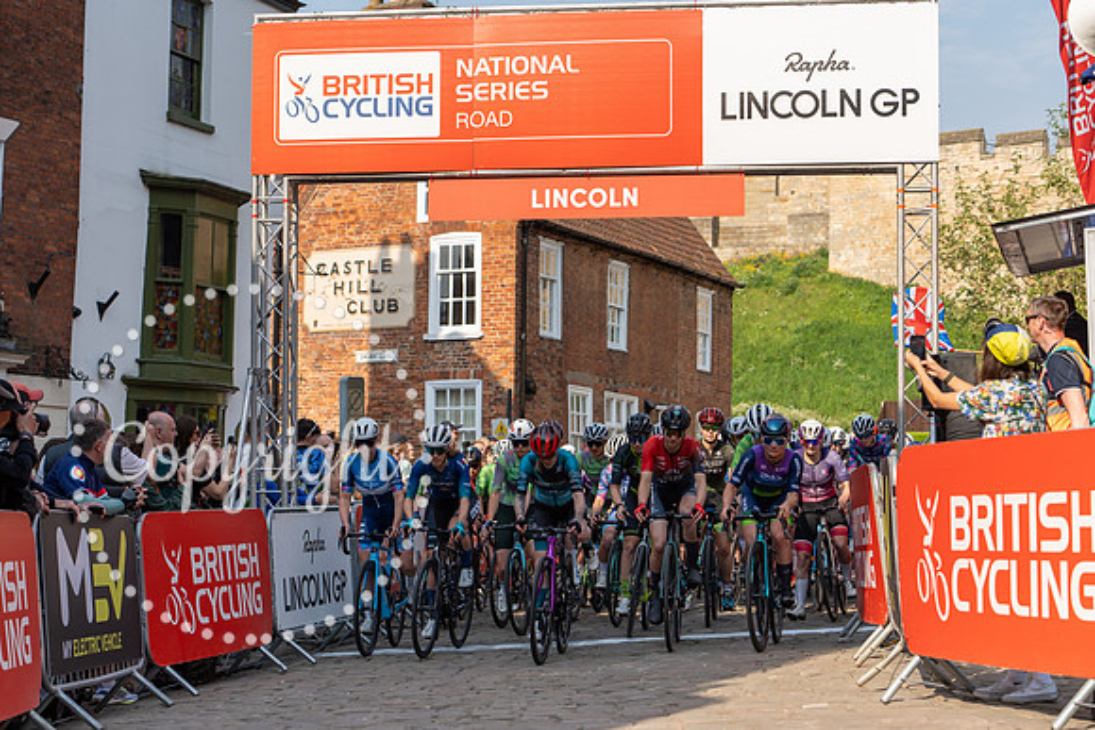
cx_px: 548
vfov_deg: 19.5
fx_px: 2130
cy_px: 365
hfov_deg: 28.8
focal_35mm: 70
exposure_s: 1/1000
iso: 200
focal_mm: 70
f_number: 4
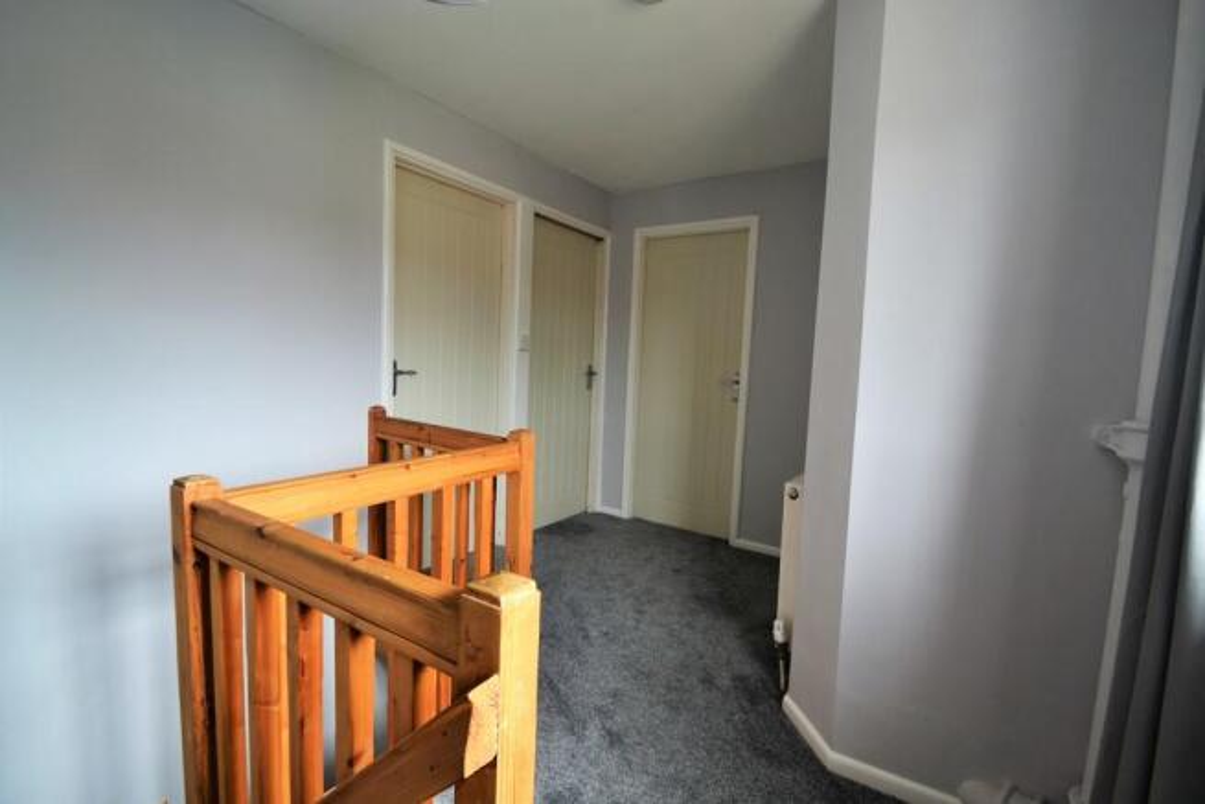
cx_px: 602
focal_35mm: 15
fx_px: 502
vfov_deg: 77.4
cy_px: 402
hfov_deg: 100.4
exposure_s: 1/10
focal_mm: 10
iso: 100
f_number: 5
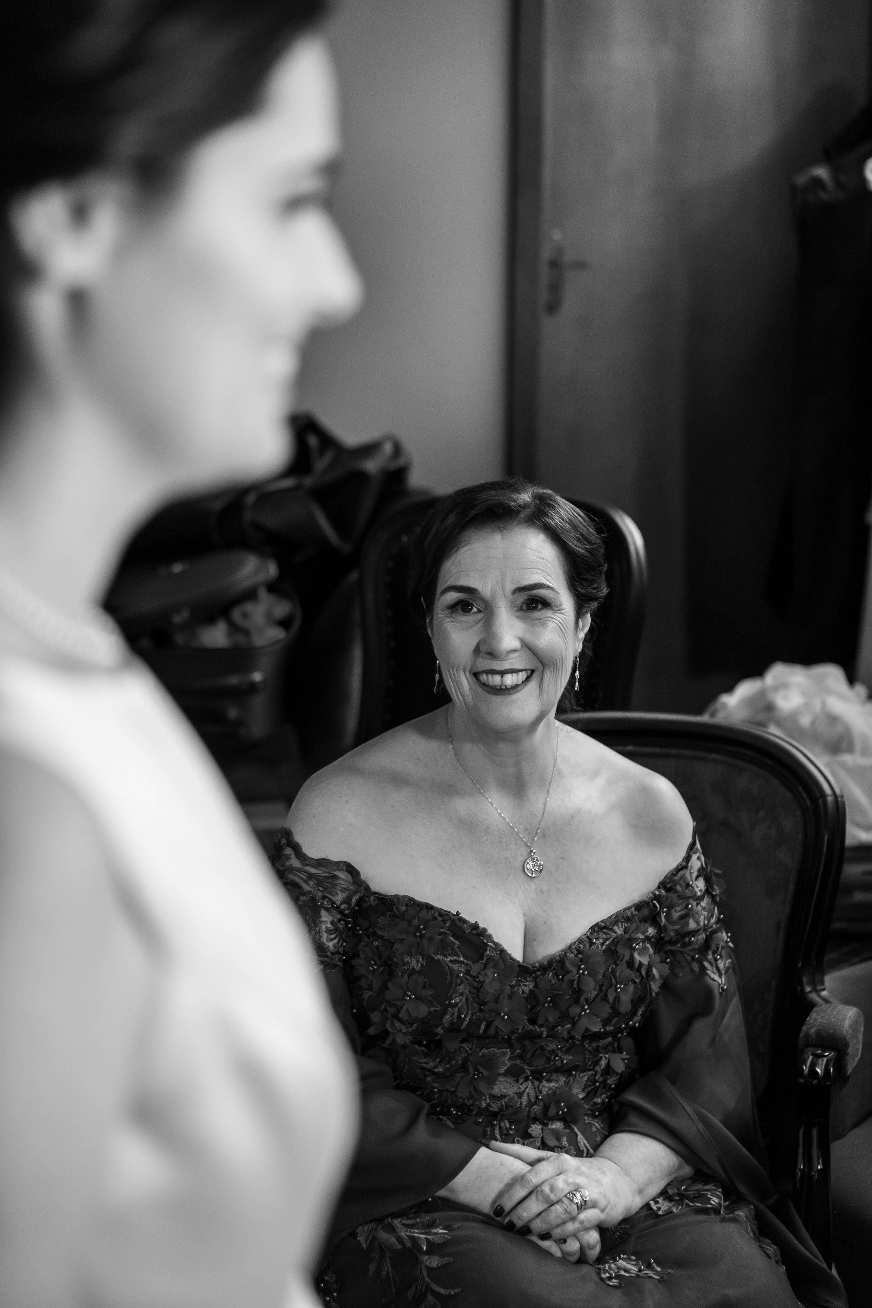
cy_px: 654
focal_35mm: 75
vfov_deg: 27.0
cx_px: 436
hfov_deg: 18.2
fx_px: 2725
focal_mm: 50
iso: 640
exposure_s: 1/250
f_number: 2.2
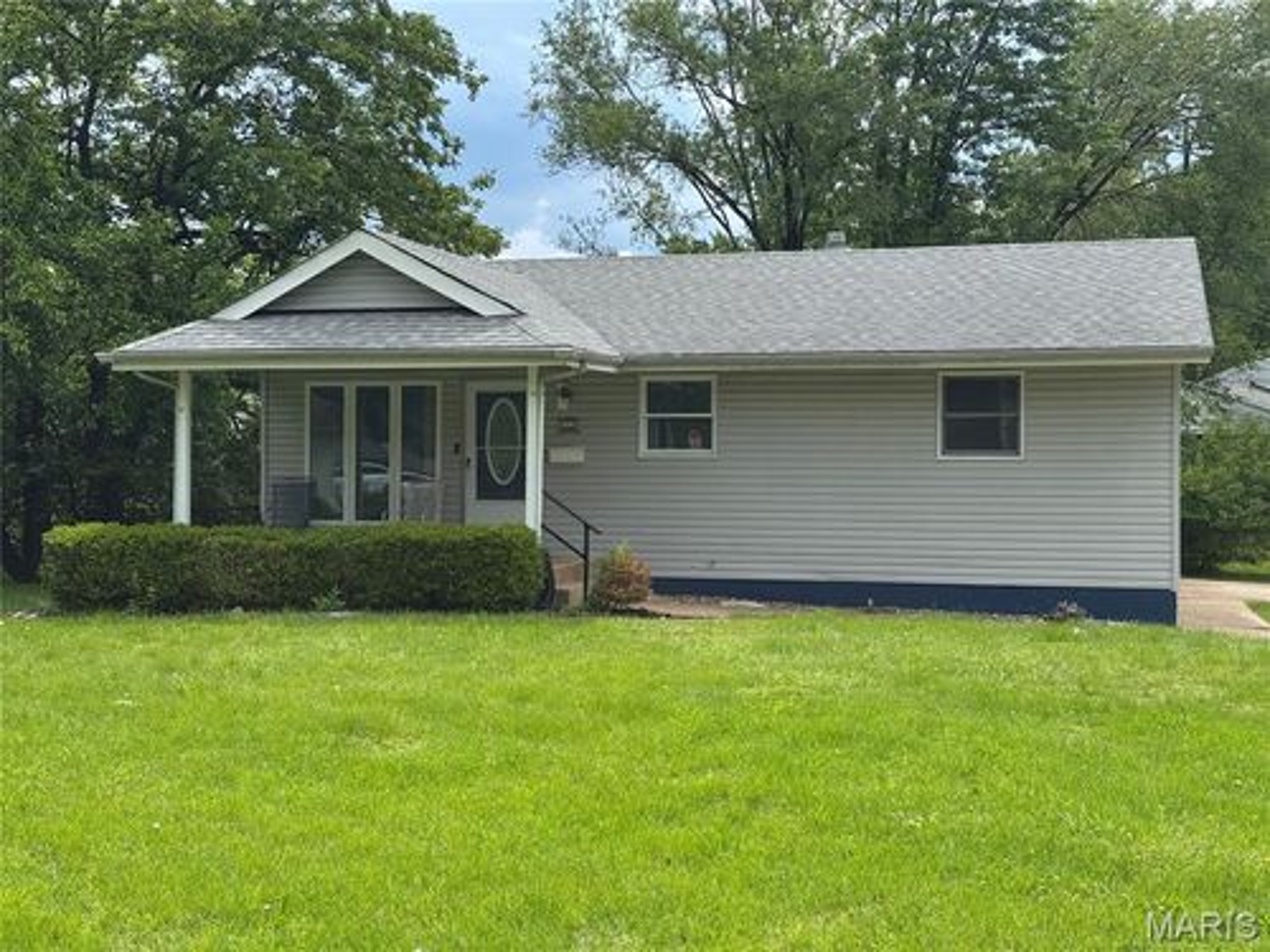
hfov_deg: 39.7
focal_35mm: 48
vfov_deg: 30.3
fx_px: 1761
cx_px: 635
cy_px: 476
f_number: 1.78
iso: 64
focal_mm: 6.76
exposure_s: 1/2331
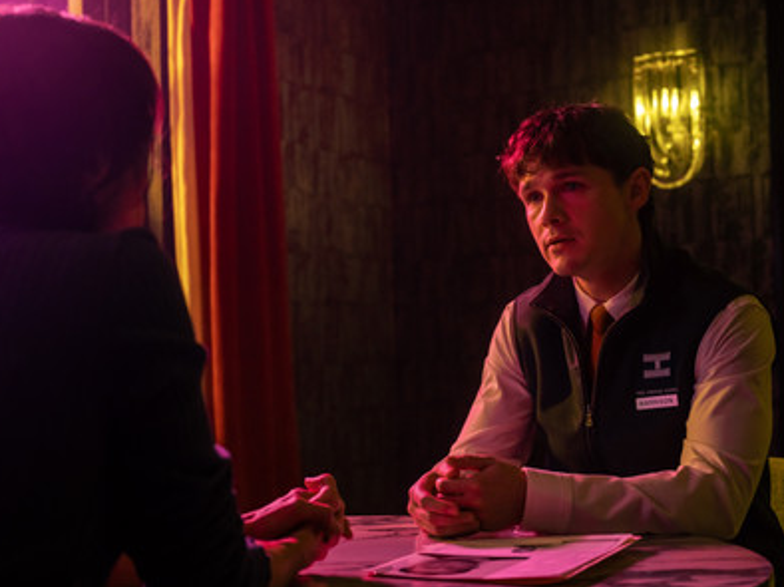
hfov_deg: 31.6
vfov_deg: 24.0
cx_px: 308
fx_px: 1381
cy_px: 288
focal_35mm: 61
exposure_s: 1/100
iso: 1250
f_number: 4
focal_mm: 50
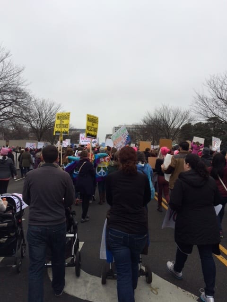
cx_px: 114
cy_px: 151
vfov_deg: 61.7
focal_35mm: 29
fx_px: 254
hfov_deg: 48.2
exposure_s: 1/471
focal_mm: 4.15
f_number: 2.2
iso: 32
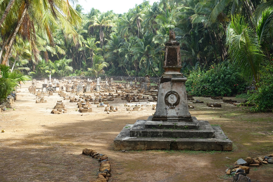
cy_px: 91
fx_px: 394
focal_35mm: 52
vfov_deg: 26.0
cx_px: 136
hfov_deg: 38.2
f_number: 5.6
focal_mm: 18.89
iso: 125
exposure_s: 1/125
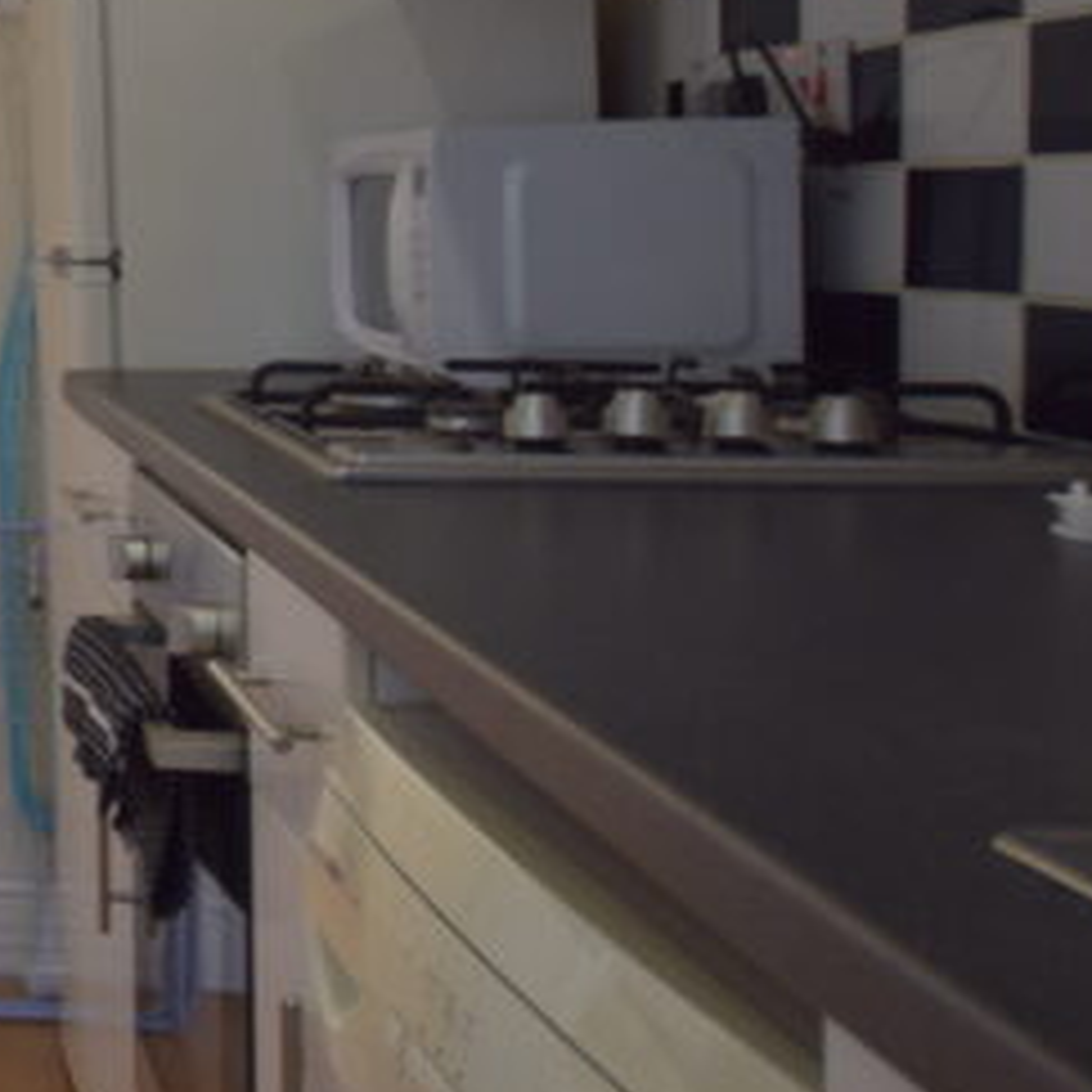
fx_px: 2248
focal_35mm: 63
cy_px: 222
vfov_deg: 26.8
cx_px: -827
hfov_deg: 20.3
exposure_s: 1/40
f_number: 4
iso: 400
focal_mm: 10
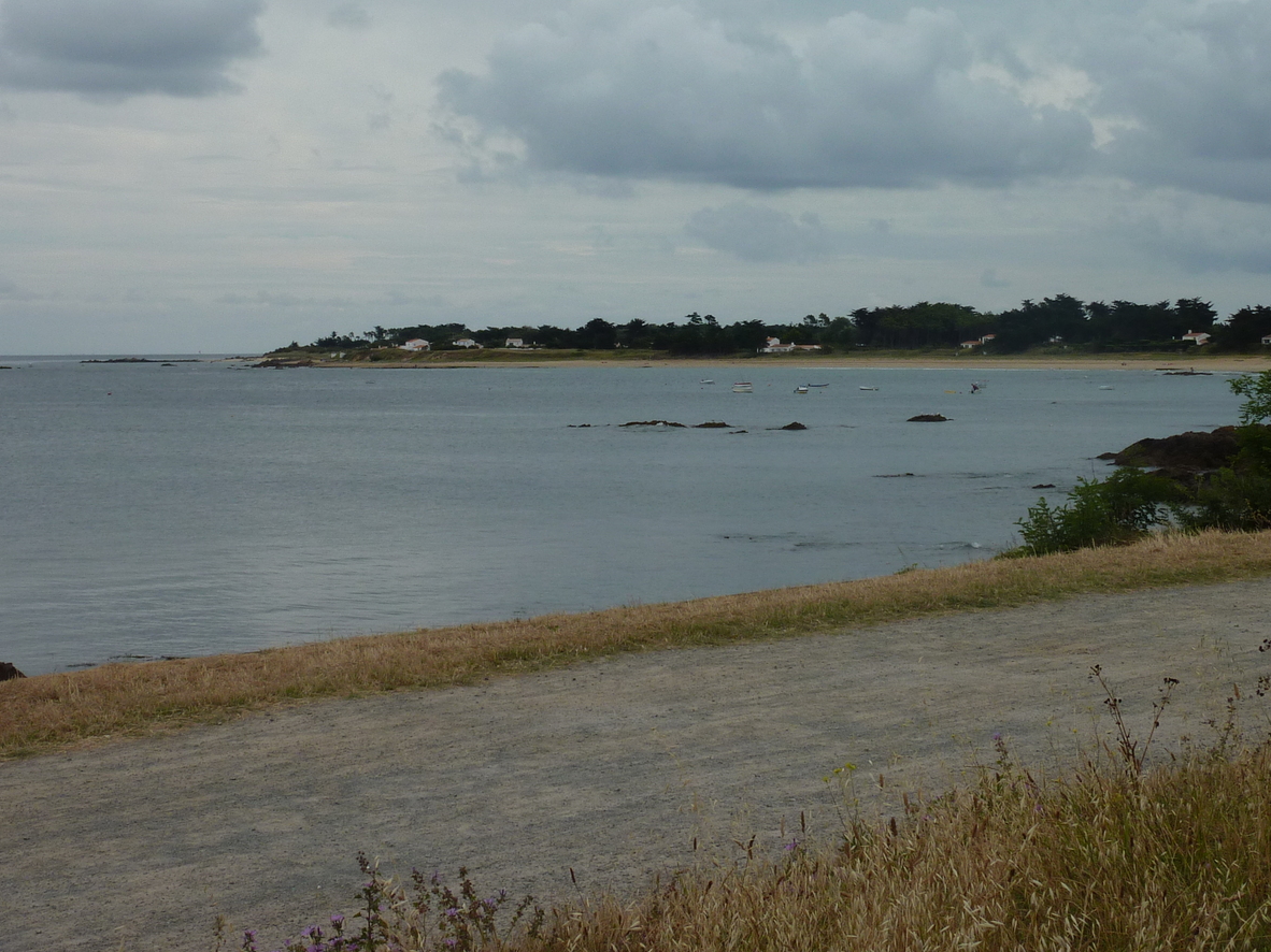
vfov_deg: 22.5
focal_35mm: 65
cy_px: 316
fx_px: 2386
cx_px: 647
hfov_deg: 29.8
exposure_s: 1/500
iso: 80
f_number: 5.6
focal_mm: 7.9
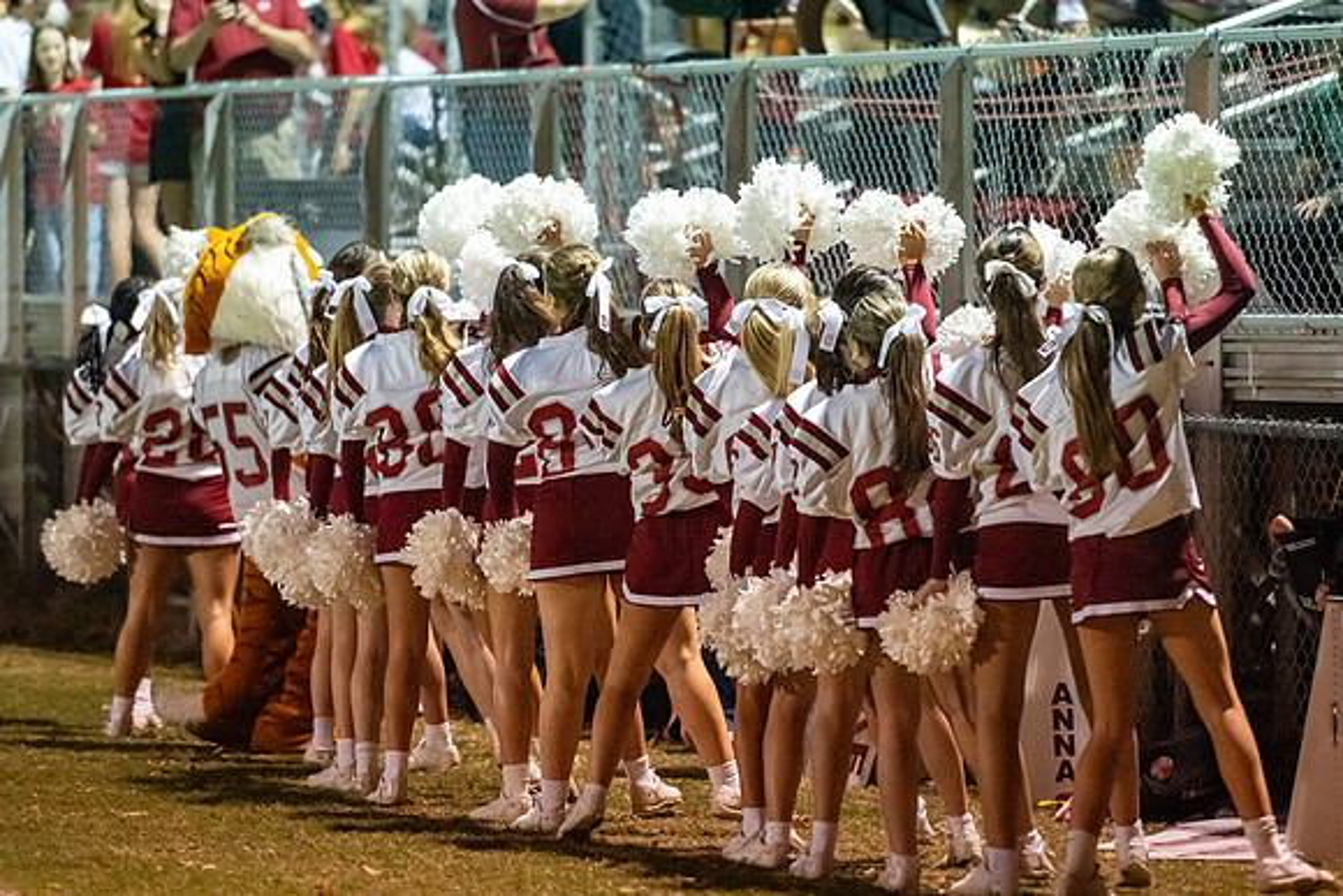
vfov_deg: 6.1
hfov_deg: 9.1
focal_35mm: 227
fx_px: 8465
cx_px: 657
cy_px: 388
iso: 14400
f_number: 2.8
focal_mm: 200
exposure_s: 1/800
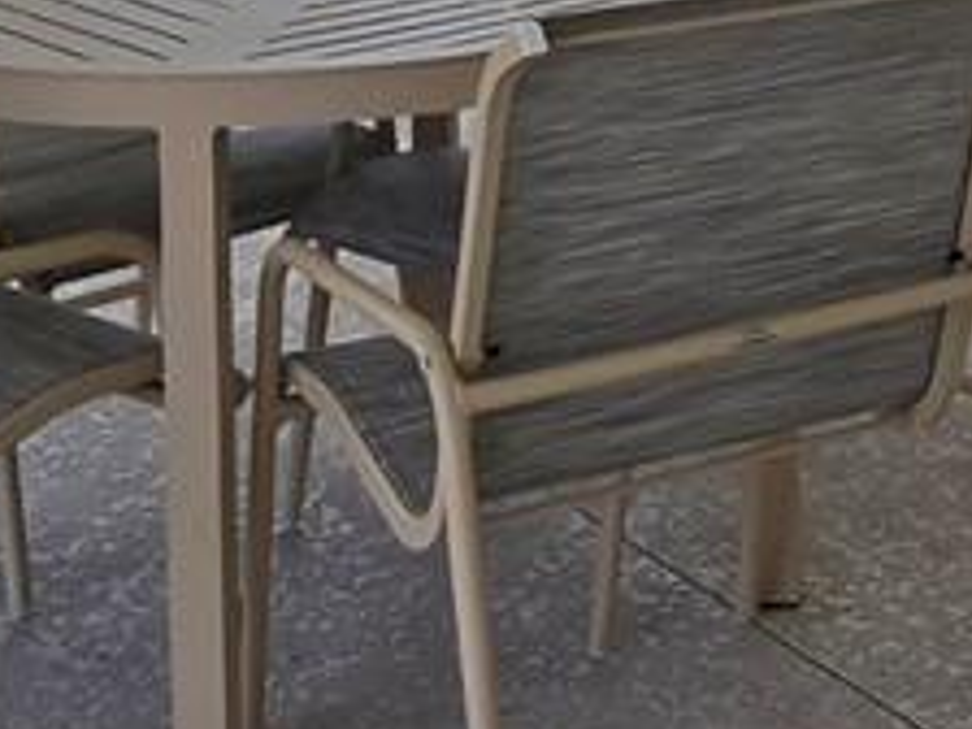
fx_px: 2611
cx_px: 1054
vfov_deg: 14.4
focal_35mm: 93
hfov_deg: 20.2
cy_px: -499
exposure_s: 1/1283
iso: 32
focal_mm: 2.2
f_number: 1.9
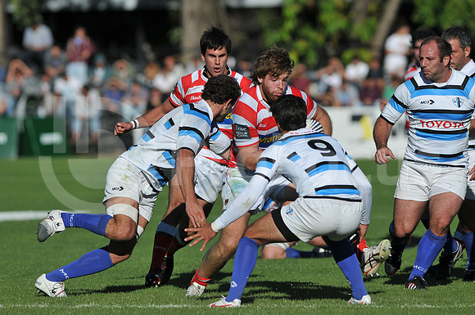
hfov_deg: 4.6
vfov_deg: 3.0
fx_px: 5929
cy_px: 158
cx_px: 238
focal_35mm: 450
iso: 200
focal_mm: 300
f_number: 3.5
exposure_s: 1/5000
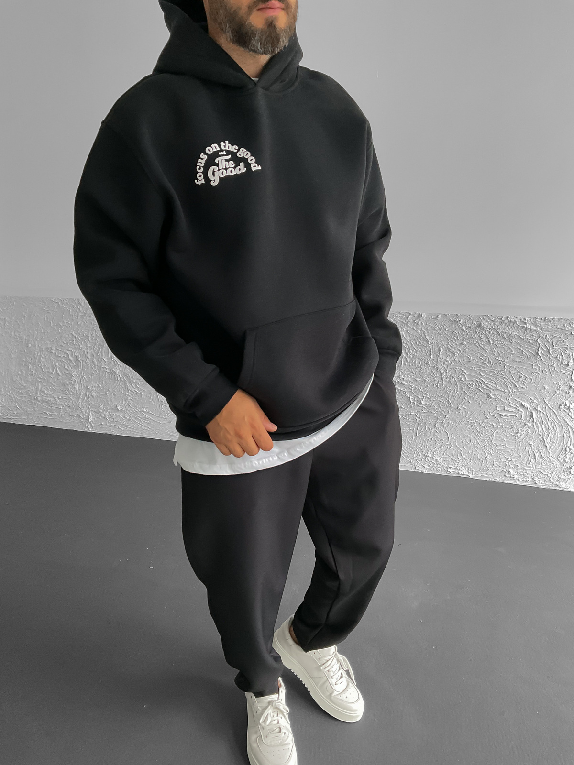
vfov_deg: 61.7
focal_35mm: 29
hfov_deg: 48.2
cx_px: 287
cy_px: 382
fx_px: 641
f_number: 1.8
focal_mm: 3
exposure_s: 1/120
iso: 50
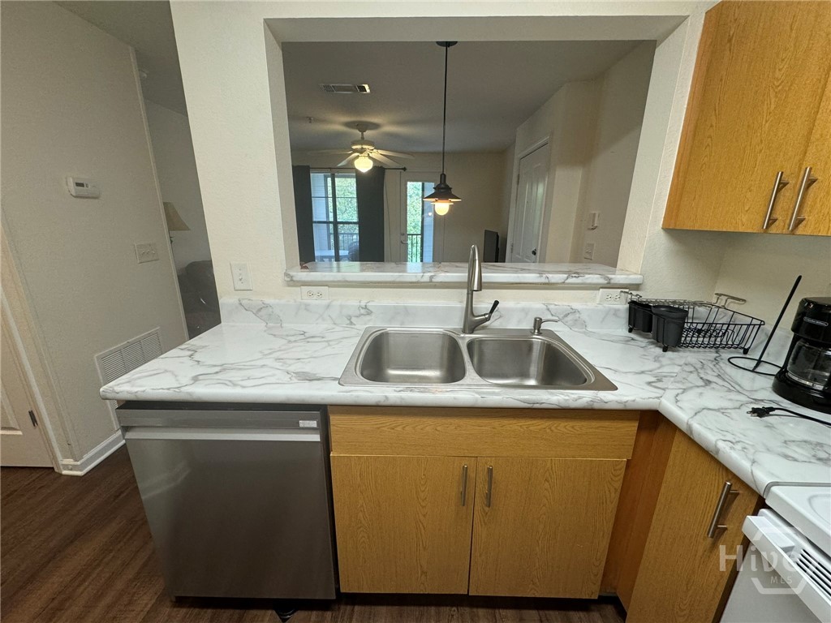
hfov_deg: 102.1
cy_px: 312
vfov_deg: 85.7
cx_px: 416
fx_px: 336
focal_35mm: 14
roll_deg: -0.4
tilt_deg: -16.4
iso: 200
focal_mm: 2.22
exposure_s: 1/120
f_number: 2.2
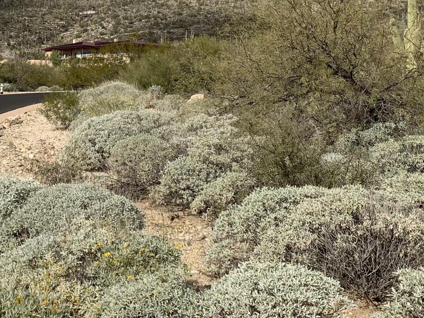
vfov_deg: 21.2
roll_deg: -1.0
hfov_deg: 28.0
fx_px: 833
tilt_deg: +7.4
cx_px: 85
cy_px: 38
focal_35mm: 68
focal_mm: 4.25
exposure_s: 1/3401
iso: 25
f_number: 1.8
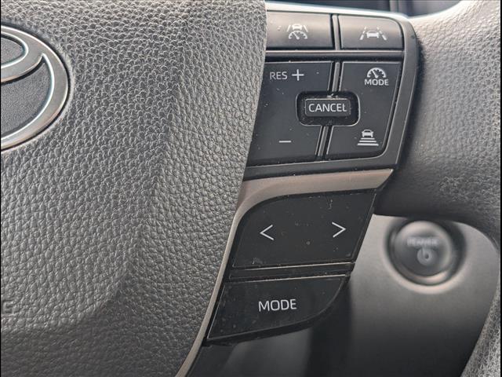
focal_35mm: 49
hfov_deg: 38.9
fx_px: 711
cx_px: 251
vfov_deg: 29.7
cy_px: 188
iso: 56
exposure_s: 1/263
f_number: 1.68
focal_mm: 6.9
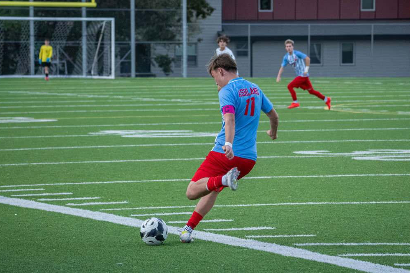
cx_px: 200
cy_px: 104
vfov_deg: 6.2
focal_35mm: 223
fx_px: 2540
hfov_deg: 9.2
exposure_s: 1/1250
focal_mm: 109
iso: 6400
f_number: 5.6
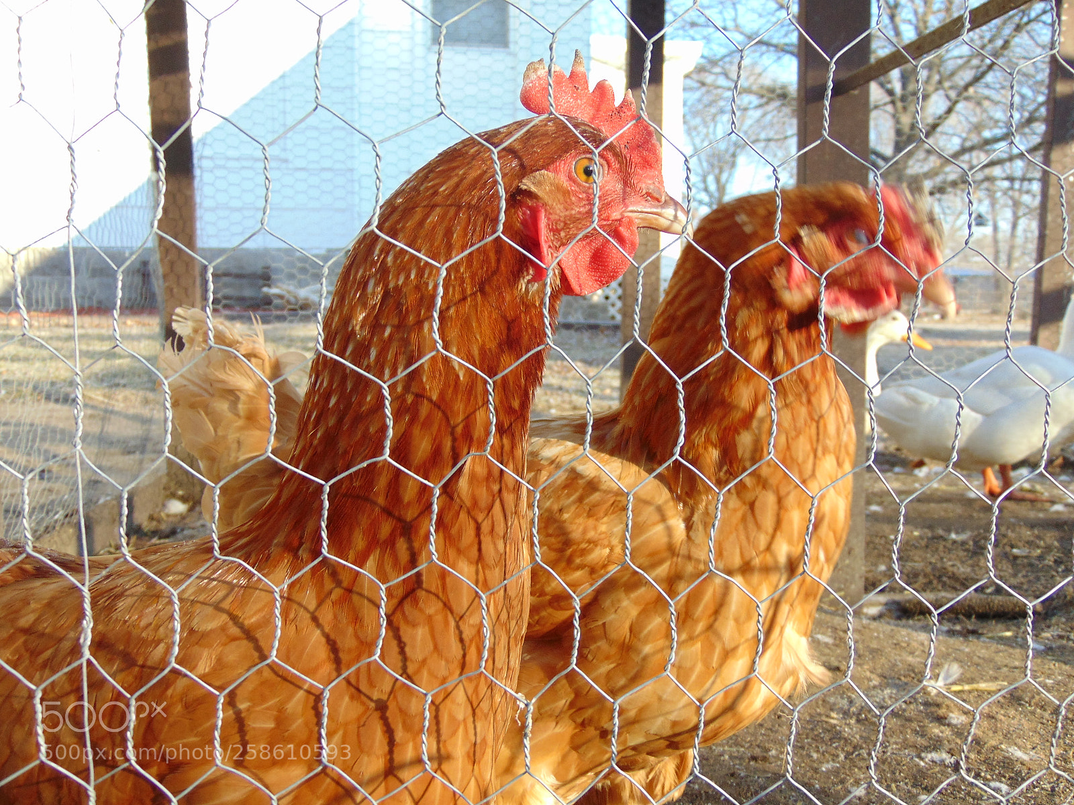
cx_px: 537
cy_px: 402
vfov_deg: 40.7
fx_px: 1086
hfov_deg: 52.6
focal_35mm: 35
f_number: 3.2
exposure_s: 1/160
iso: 80
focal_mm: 6.3
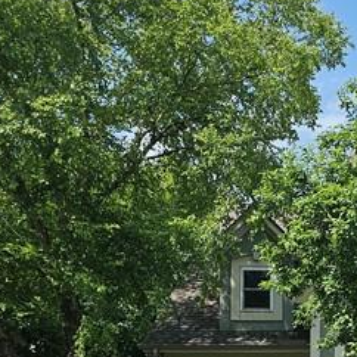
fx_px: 1003
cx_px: 561
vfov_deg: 19.4
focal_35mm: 86
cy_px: 379
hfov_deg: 17.7
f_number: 1.7
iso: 10
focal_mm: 6.3
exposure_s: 1/836
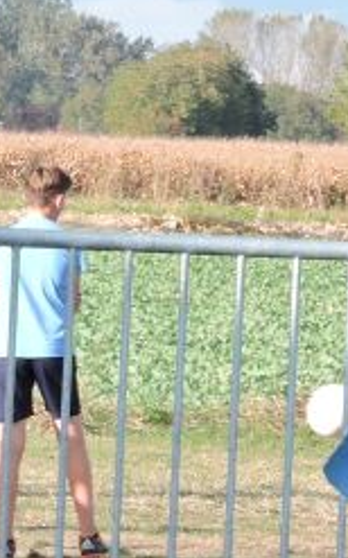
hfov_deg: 2.2
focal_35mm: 598
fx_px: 9090
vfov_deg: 3.5
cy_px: 621
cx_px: 81
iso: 100
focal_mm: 25.9
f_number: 4.4
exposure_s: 1/200
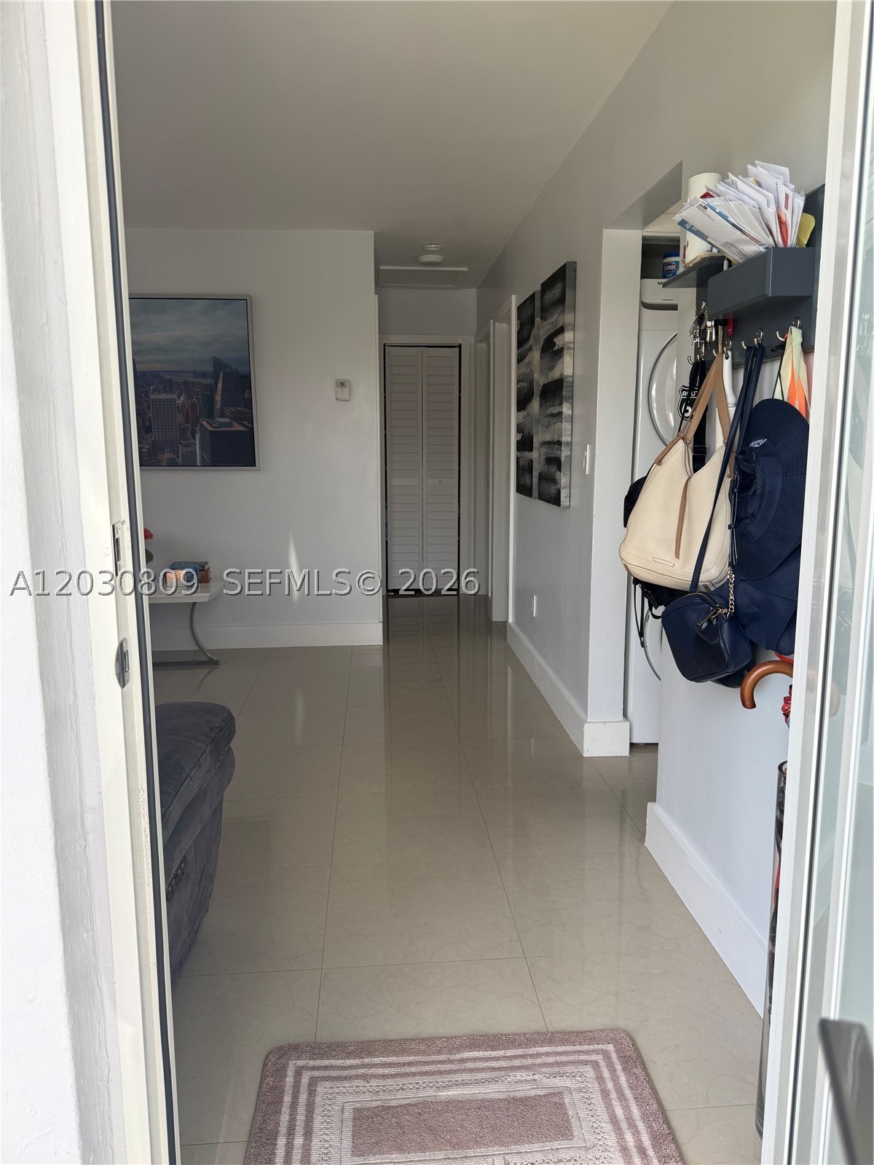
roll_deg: -0.5
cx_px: 437
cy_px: 582
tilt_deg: -7.8
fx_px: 808
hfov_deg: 56.8
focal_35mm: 24
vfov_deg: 71.6
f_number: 1.78
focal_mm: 6.76
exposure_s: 1/514
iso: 100
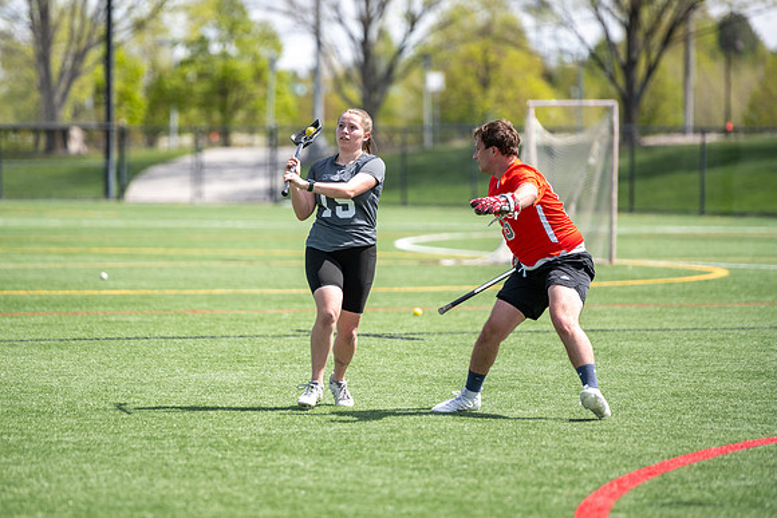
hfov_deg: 9.3
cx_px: 347
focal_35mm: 222
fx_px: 4792
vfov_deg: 6.2
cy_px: 264
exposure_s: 1/2000
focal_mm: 200
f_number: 2.8
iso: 100
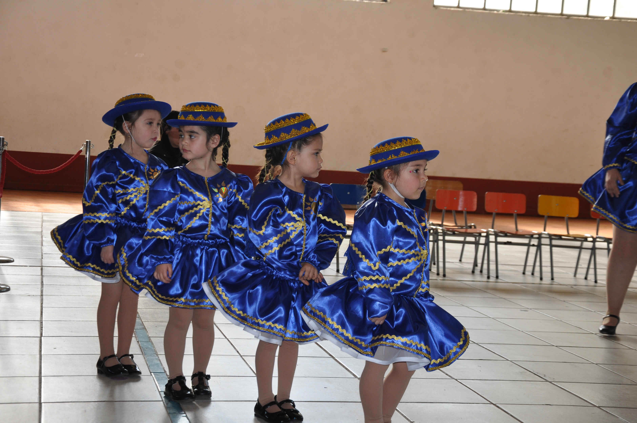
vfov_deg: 21.5
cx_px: 318
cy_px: 212
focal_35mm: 63
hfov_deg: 31.9
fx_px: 1113
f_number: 4.8
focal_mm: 42
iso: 400
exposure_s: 1/125
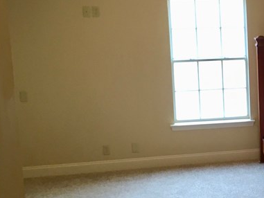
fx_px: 595
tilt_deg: -10.1
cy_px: 77
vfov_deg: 18.9
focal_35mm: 78
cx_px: 348
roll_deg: +0.6
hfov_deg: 22.3
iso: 64
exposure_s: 1/30
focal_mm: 4.15
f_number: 2.2
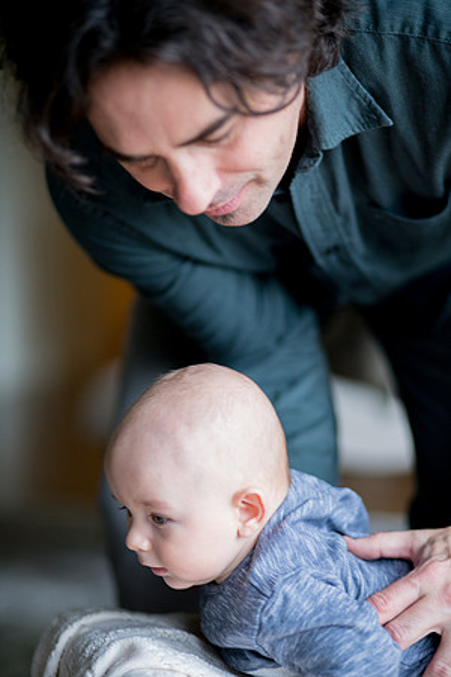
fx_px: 1597
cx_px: 226
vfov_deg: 23.9
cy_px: 338
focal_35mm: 85
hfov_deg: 16.1
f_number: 1.8
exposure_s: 1/160
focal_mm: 85
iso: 1250
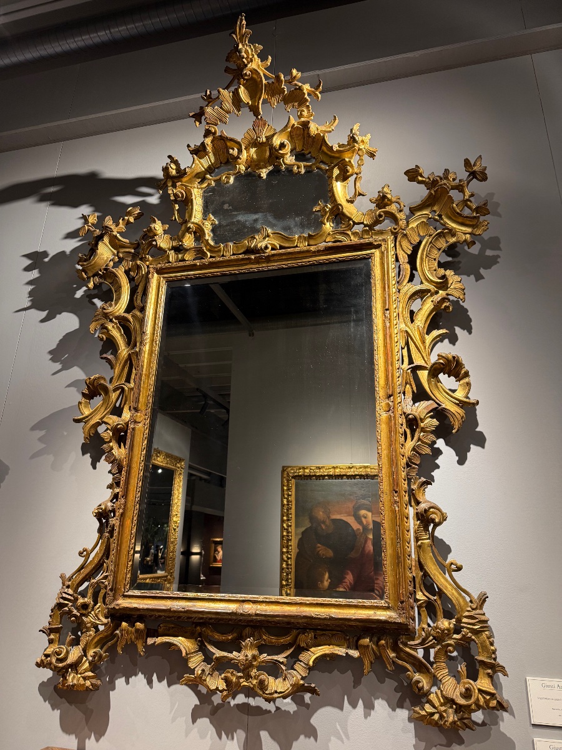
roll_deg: -2.0
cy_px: 375
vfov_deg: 71.6
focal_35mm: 24
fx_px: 520
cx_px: 281
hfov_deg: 56.8
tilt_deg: +21.0
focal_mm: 6.76
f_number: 1.78
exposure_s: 1/100
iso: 200
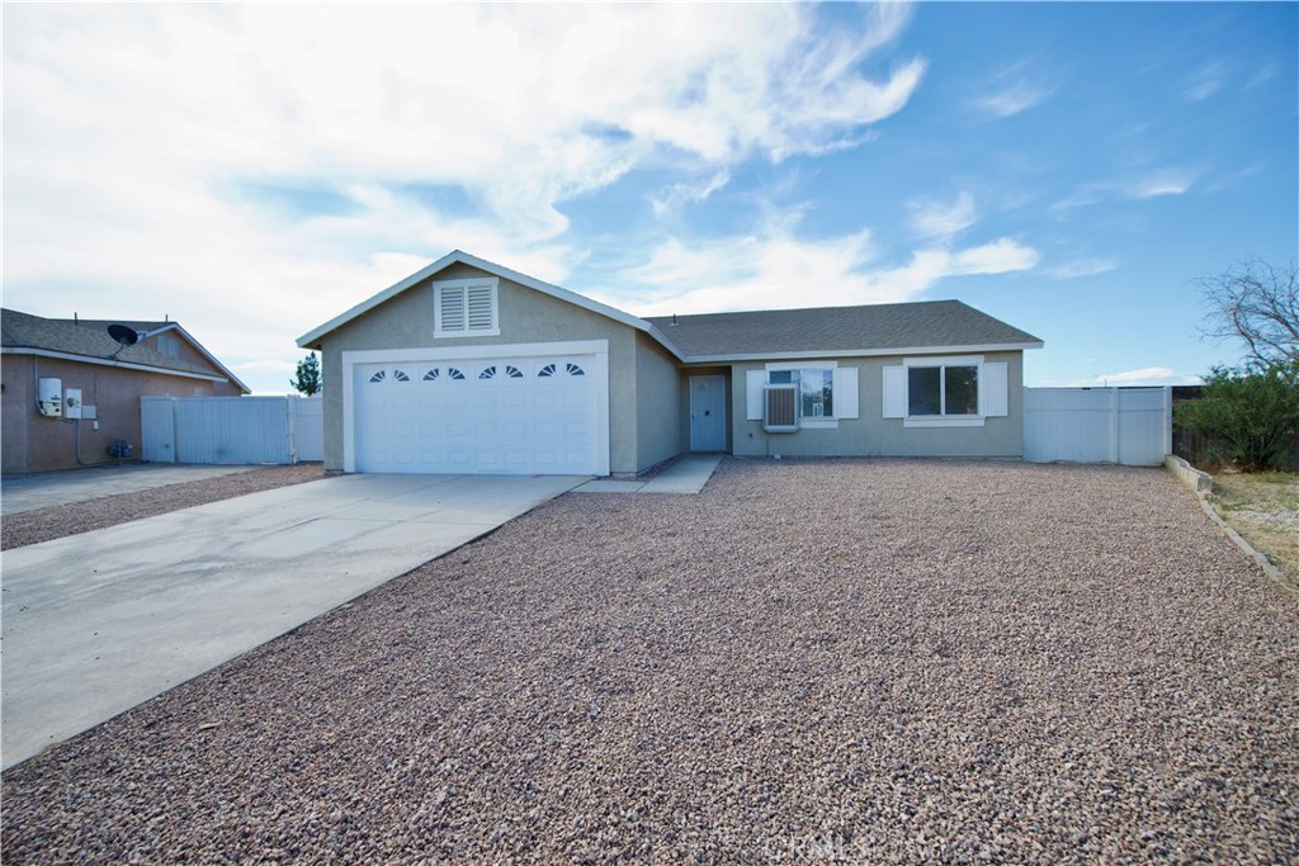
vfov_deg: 81.2
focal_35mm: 14
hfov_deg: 104.2
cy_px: 433
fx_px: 505
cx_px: 650
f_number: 4
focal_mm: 14
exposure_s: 1/320
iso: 64
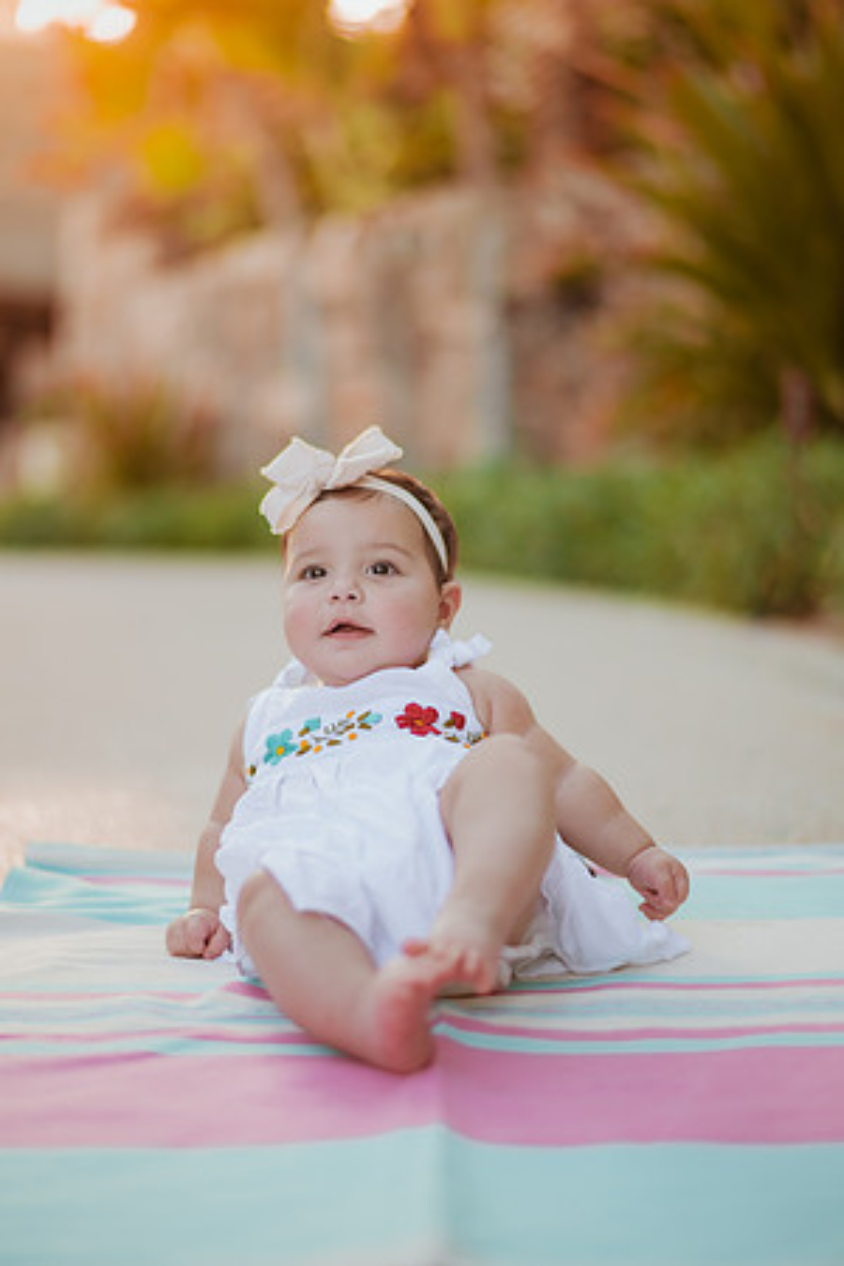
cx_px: 422
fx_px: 2040
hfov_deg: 23.4
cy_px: 633
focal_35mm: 58
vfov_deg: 34.5
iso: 125
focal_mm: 58
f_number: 1.4
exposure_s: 1/640
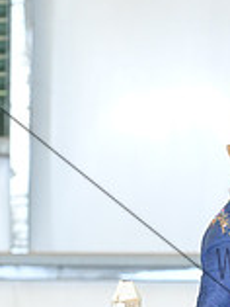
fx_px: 8007
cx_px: 326
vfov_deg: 2.2
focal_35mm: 905
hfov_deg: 1.6
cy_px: 367
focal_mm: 170
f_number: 3.2
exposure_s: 1/206
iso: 800
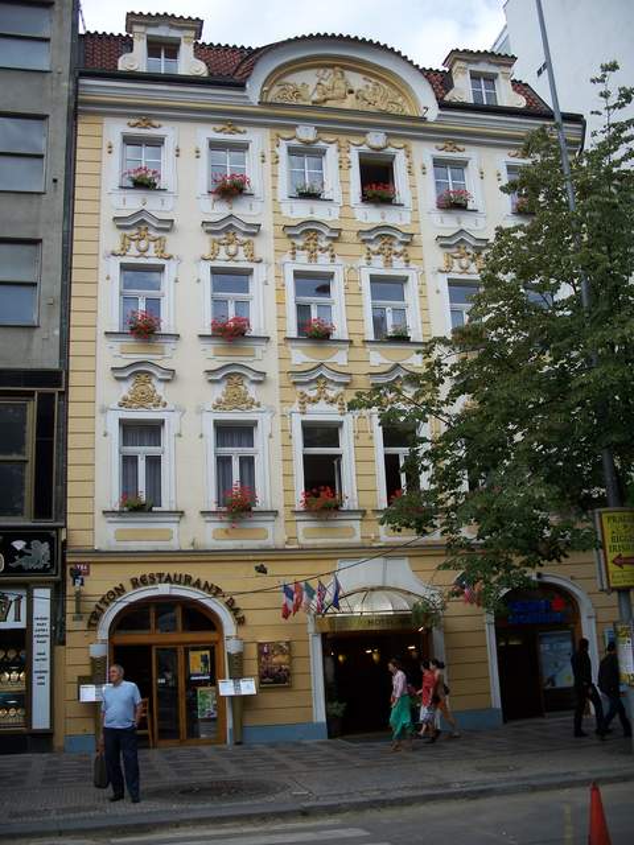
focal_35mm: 37
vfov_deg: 50.1
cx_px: 317
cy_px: 422
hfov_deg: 38.7
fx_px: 904
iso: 64
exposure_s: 1/500
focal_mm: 7.8
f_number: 2.8
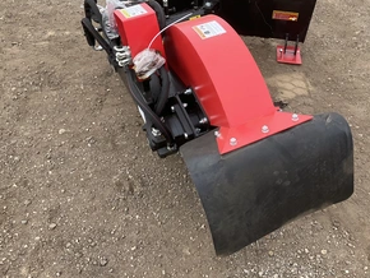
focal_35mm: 40
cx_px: 233
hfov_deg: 46.3
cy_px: 94
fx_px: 428
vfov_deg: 35.7
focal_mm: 3
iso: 25
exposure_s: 1/551
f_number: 1.8
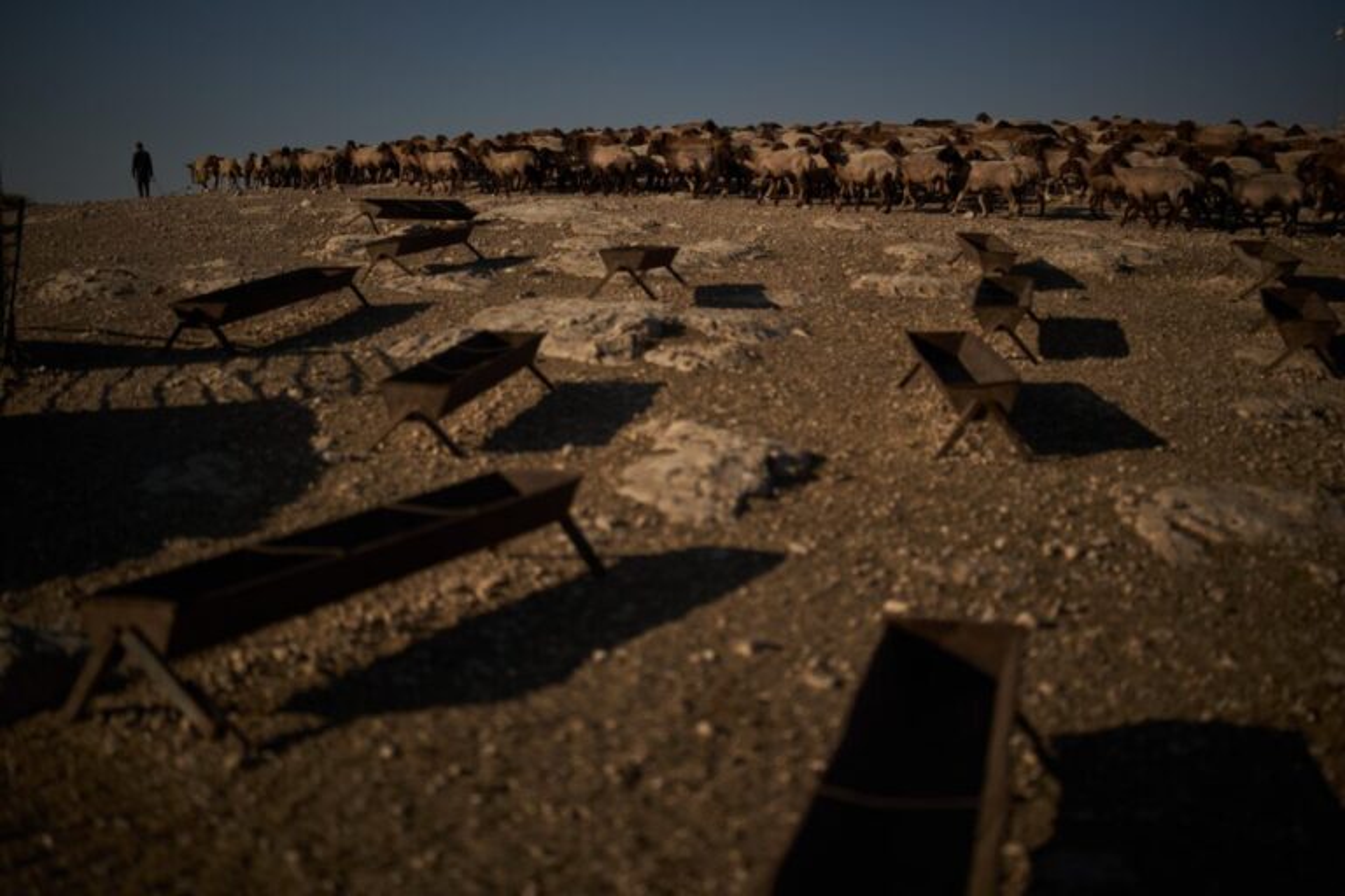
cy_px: 448
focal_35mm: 50
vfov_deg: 27.0
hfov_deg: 39.6
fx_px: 1868
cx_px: 672
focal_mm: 50
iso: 100
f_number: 1.4
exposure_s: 1/20000
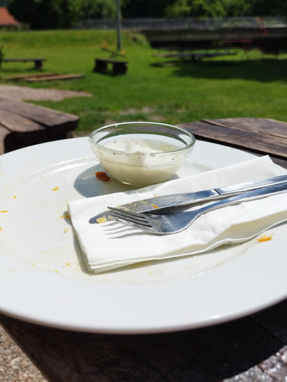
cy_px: 145
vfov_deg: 54.8
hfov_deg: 42.9
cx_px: 124
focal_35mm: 33
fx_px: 365
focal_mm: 5.95
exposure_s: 1/1910
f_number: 1.89
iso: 50
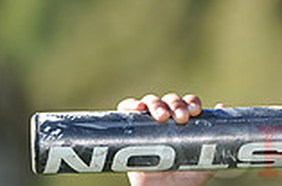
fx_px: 5793
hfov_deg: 2.8
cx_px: 436
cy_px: 141
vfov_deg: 1.8
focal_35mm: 741
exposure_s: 1/500
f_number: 4.5
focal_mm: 200
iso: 200
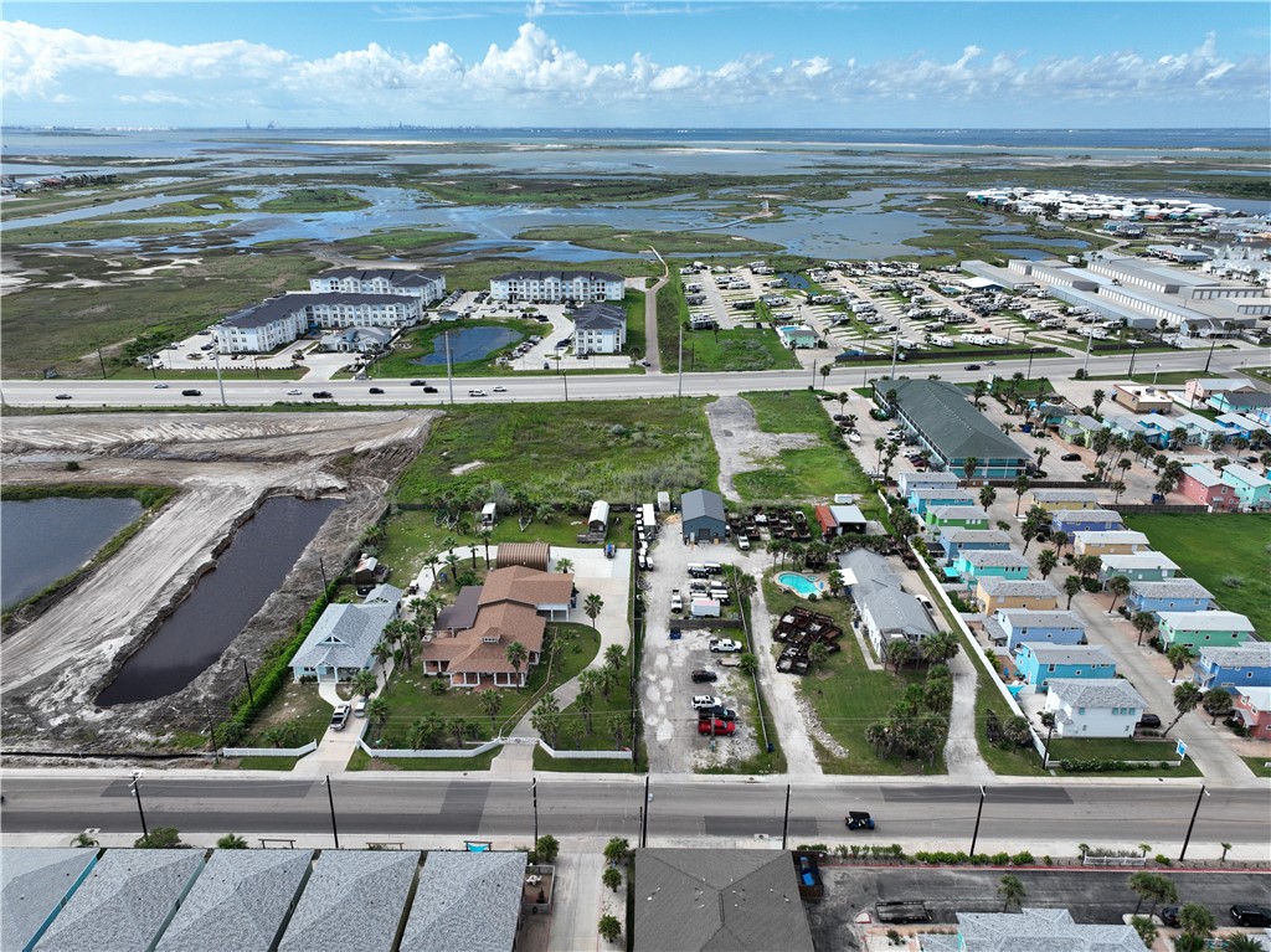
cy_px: 476
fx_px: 881
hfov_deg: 71.6
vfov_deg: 56.8
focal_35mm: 24
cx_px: 636
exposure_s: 1/2000
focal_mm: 12.29
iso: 100
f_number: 2.8
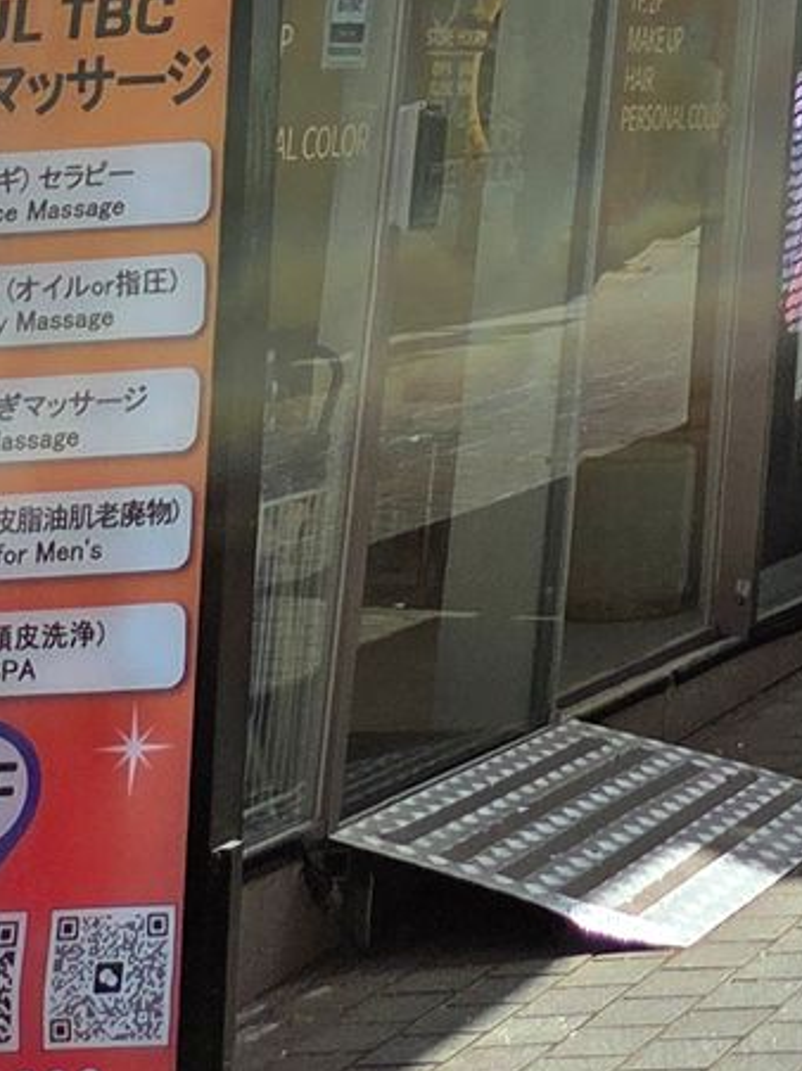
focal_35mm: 102
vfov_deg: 17.0
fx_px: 3152
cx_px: 1739
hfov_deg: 12.3
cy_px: -629
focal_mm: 5.4
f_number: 1.8
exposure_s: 1/5545
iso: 80
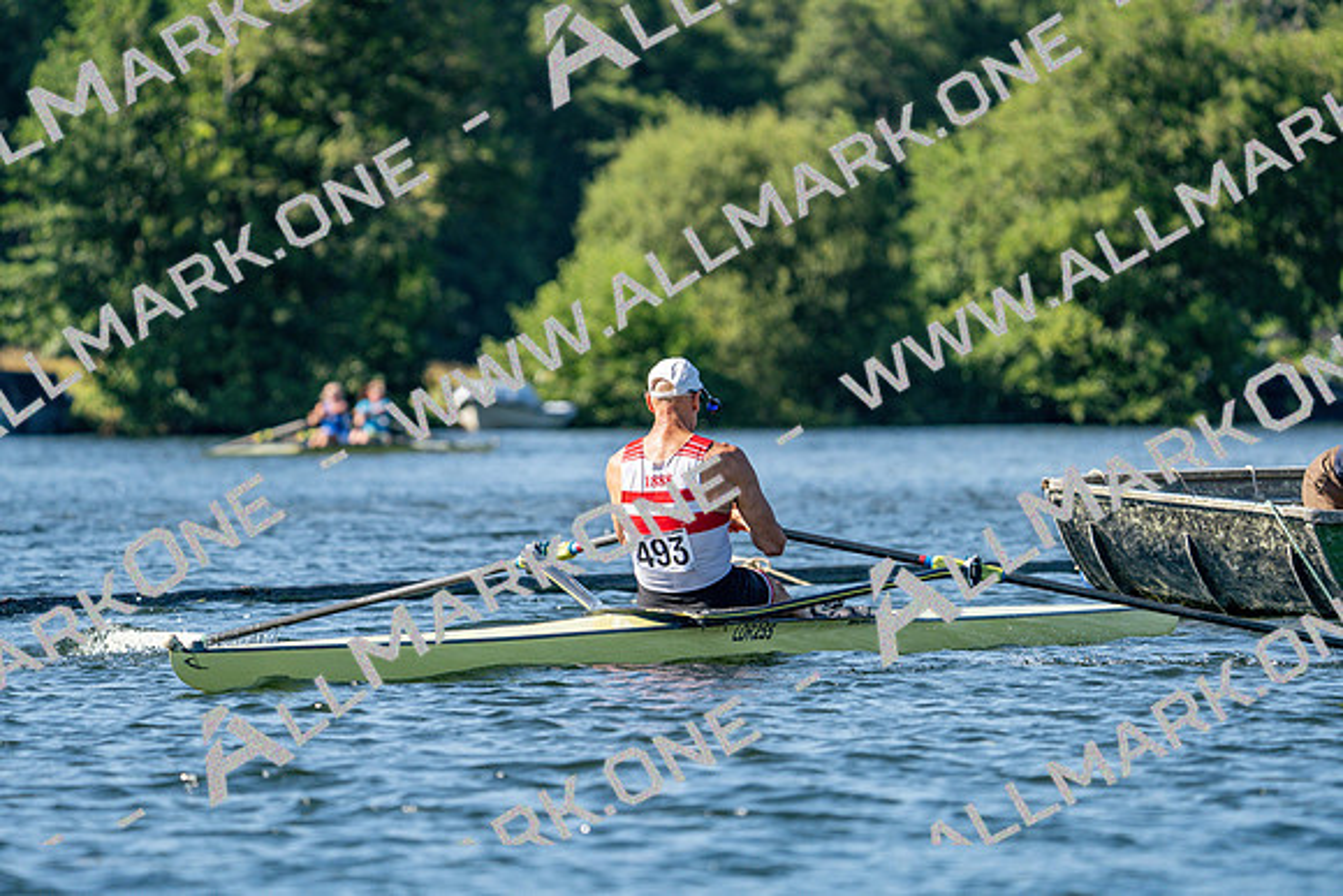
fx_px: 12276
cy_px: 448
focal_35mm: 329
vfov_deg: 4.2
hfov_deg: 6.3
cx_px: 672
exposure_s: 1/1600
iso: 400
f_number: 6.3
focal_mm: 329
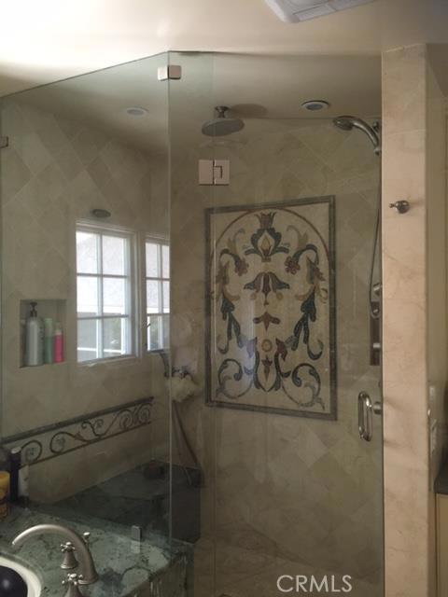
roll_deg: +0.5
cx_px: 224
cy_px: 298
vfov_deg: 61.7
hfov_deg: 48.2
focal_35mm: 29
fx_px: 500
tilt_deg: +0.4
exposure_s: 1/10
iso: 100
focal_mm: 4.15
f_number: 2.2
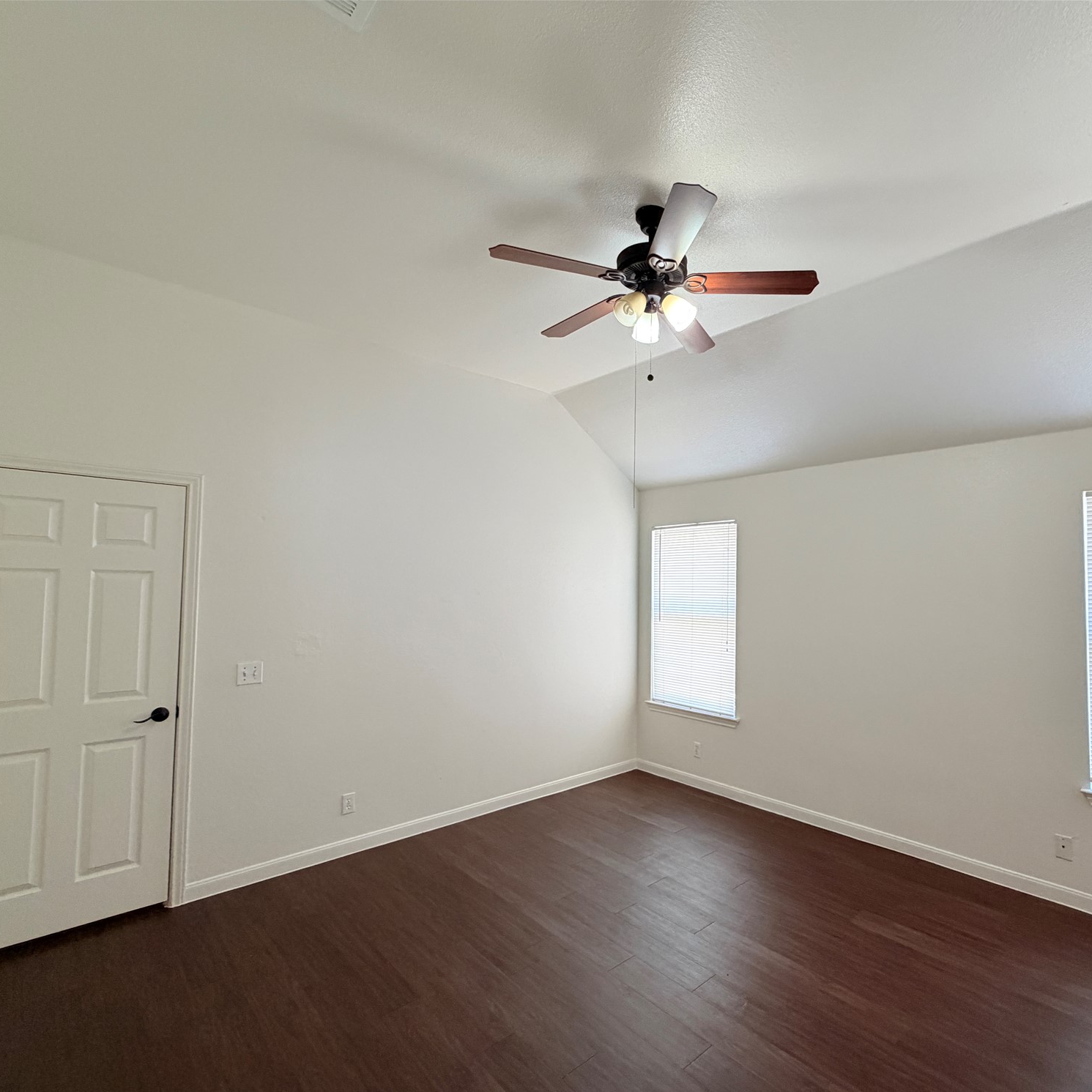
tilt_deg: +1.6
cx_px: 653
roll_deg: -0.2
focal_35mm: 17
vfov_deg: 83.9
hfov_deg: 83.0
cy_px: 562
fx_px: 607
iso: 320
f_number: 2.2
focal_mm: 2.22
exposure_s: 1/120
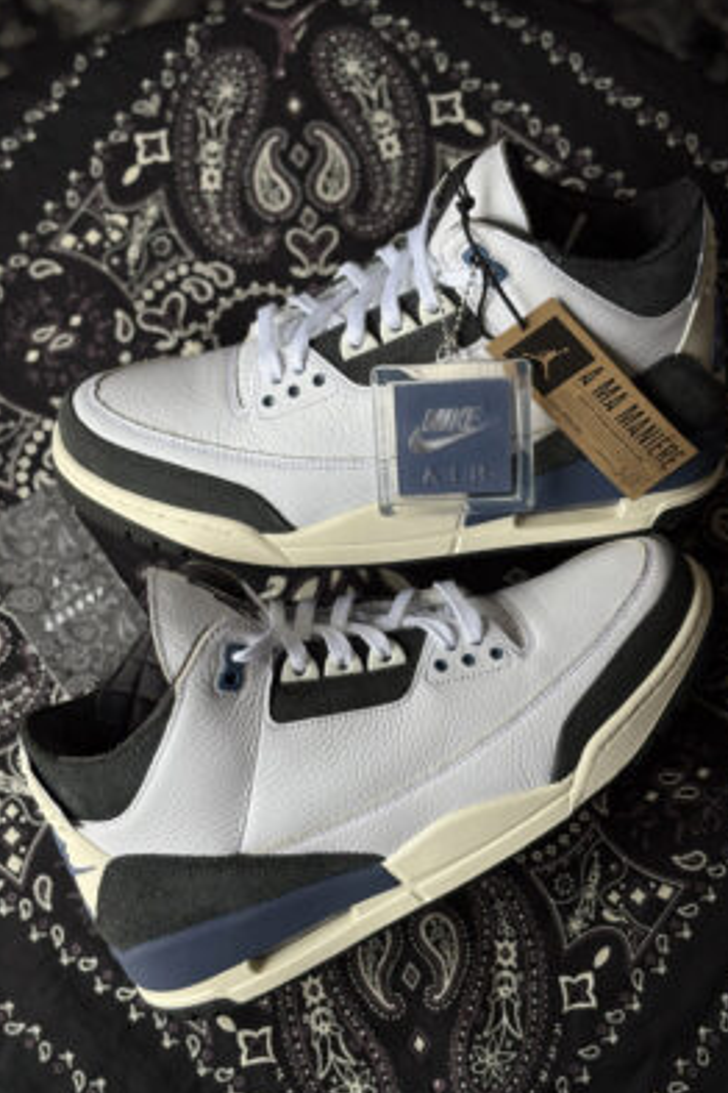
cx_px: 386
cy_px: 542
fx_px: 1668
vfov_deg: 36.2
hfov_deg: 24.6
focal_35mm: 55
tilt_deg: -79.1
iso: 32
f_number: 1.6
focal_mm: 5.96
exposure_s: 1/791
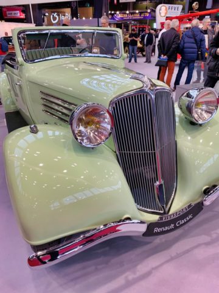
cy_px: 146
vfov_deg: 67.3
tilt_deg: -24.5
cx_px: 110
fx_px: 219
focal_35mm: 26
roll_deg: +1.2
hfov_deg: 53.1
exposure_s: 1/121
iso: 64
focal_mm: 4.25
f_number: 1.8
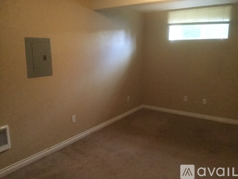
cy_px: 90
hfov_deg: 58.4
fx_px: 213
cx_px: 119
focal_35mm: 31
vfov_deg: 45.4
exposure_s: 1/15
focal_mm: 3.3
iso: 320
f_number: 2.4
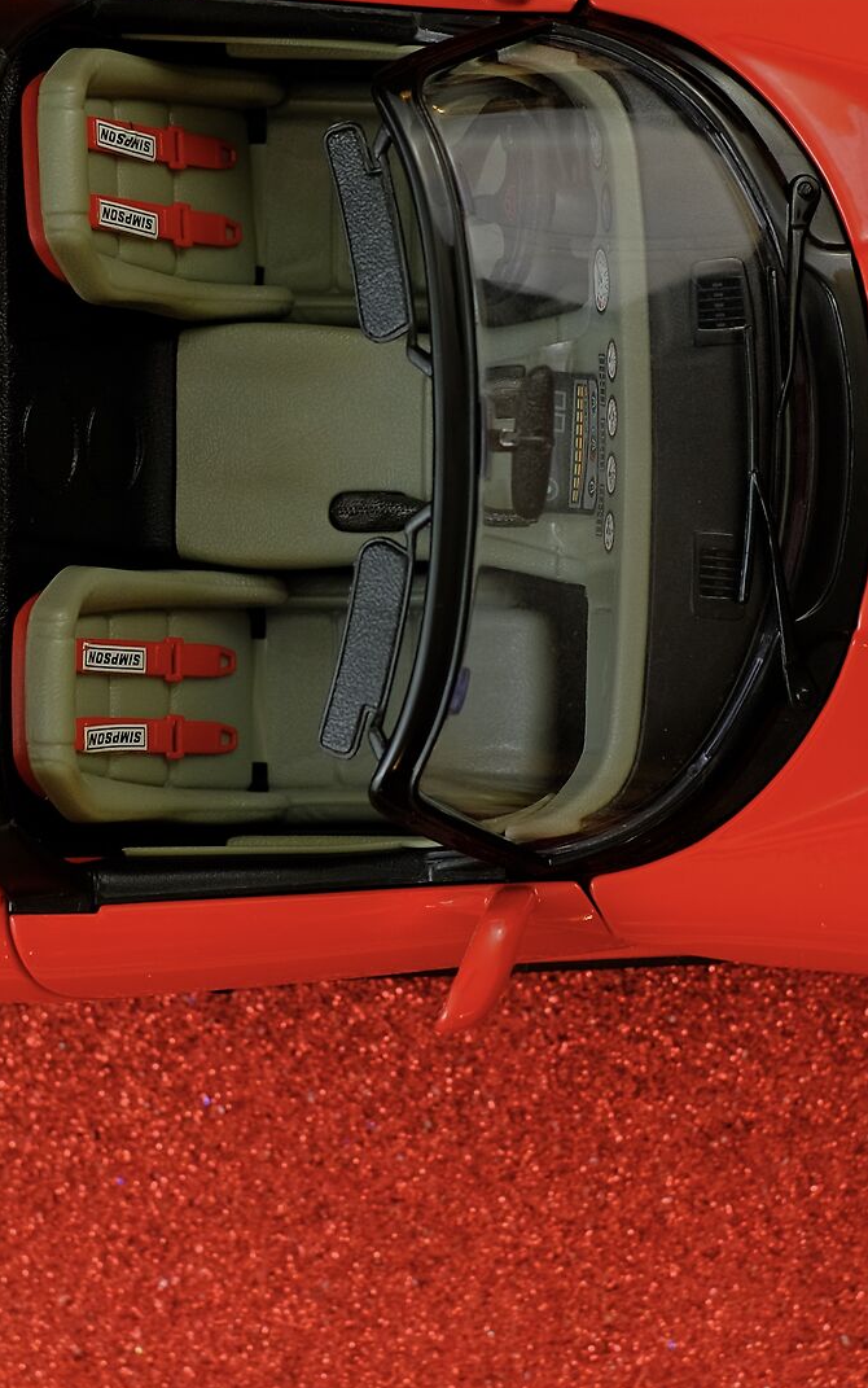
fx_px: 4577
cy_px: 459
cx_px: 578
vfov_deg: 17.2
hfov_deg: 10.8
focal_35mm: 121
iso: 160
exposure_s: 1/28
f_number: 4
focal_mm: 35
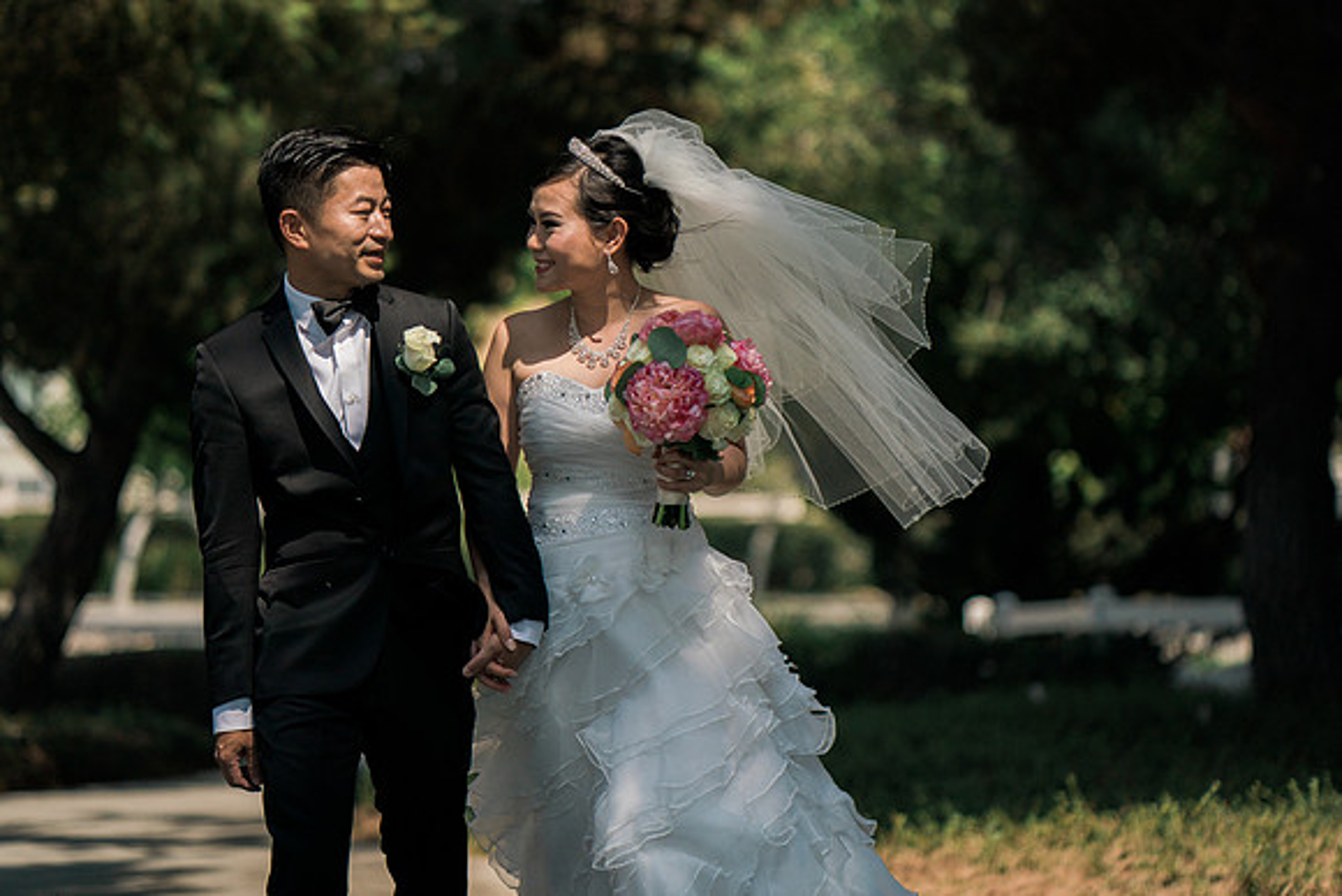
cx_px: 727
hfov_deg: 18.9
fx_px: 4022
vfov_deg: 12.7
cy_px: 389
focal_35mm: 108
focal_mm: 85
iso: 200
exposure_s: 1/16000
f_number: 1.8
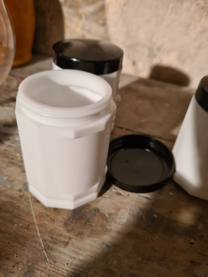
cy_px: 138
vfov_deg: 67.3
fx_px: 208
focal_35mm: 26
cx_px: 104
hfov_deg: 53.1
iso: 100
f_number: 1.8
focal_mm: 5.4
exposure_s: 1/50
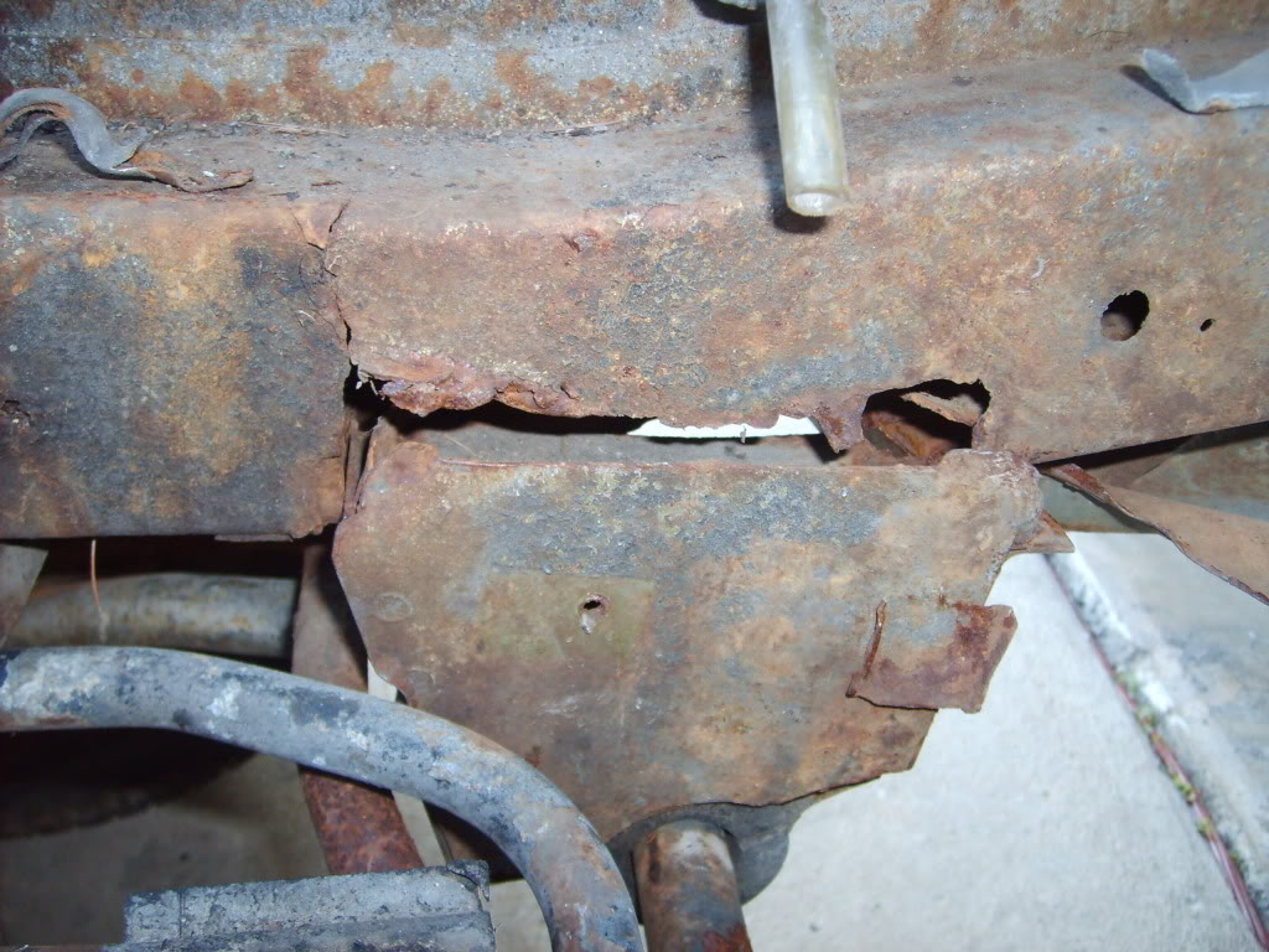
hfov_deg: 52.6
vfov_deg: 40.7
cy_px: 476
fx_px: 1283
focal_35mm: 35
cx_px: 634
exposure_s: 1/45
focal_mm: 5.8
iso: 100
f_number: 2.8
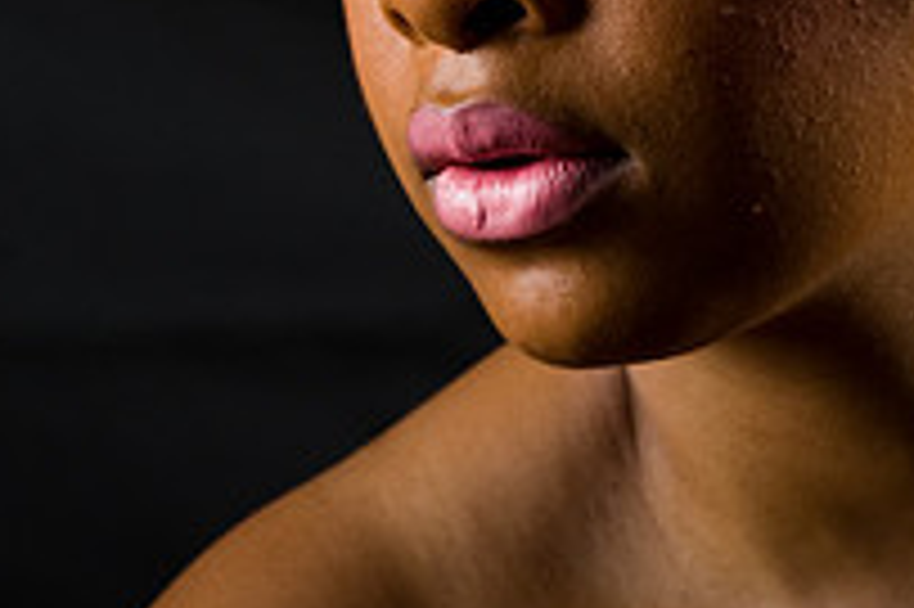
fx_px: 11213
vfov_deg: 3.1
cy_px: -162
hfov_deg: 4.7
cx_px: 450
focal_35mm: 442
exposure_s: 1/125
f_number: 5.6
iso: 200
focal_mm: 155
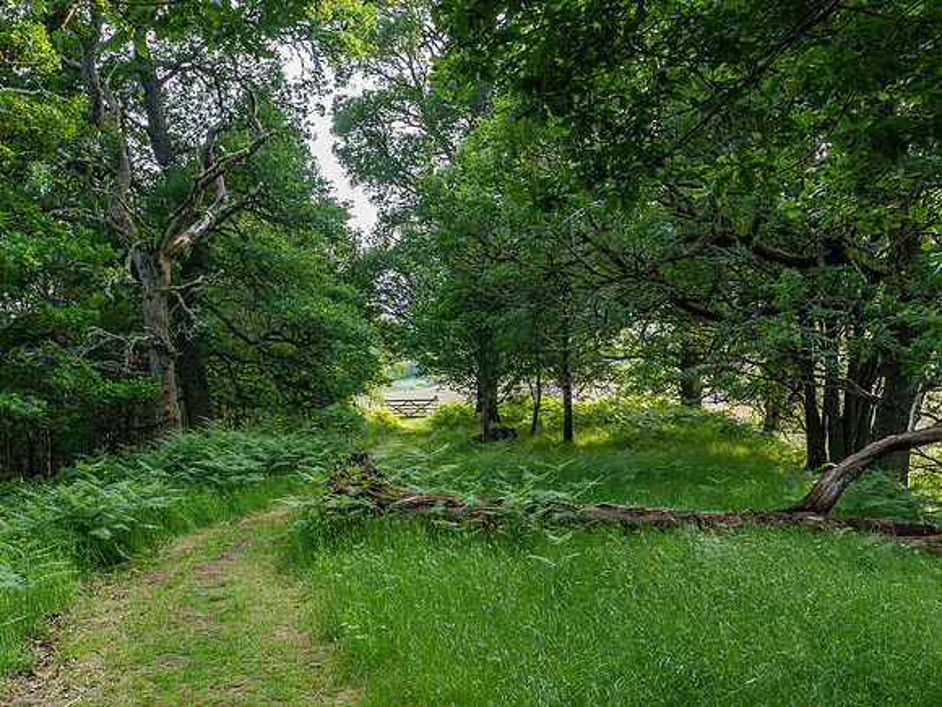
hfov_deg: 55.2
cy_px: 453
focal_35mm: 33
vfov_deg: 42.8
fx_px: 893
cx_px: 380
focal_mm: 12
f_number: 6.3
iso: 200
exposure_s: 1/50
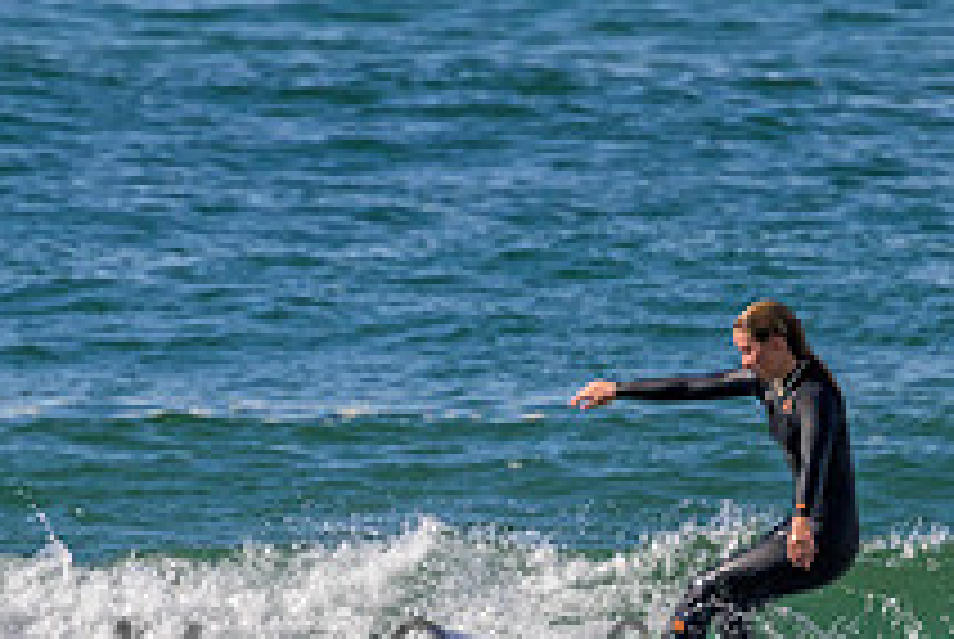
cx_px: 580
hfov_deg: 0.9
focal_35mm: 2186
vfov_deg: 0.6
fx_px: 58009
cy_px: 650
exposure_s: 1/2000
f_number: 11
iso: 1400
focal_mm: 800
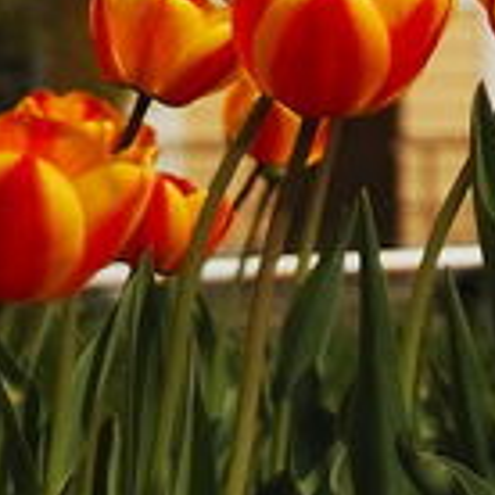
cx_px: 1001
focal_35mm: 348
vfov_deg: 4.8
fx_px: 5630
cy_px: -958
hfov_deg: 4.9
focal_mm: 42
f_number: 5.3
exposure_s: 1/750
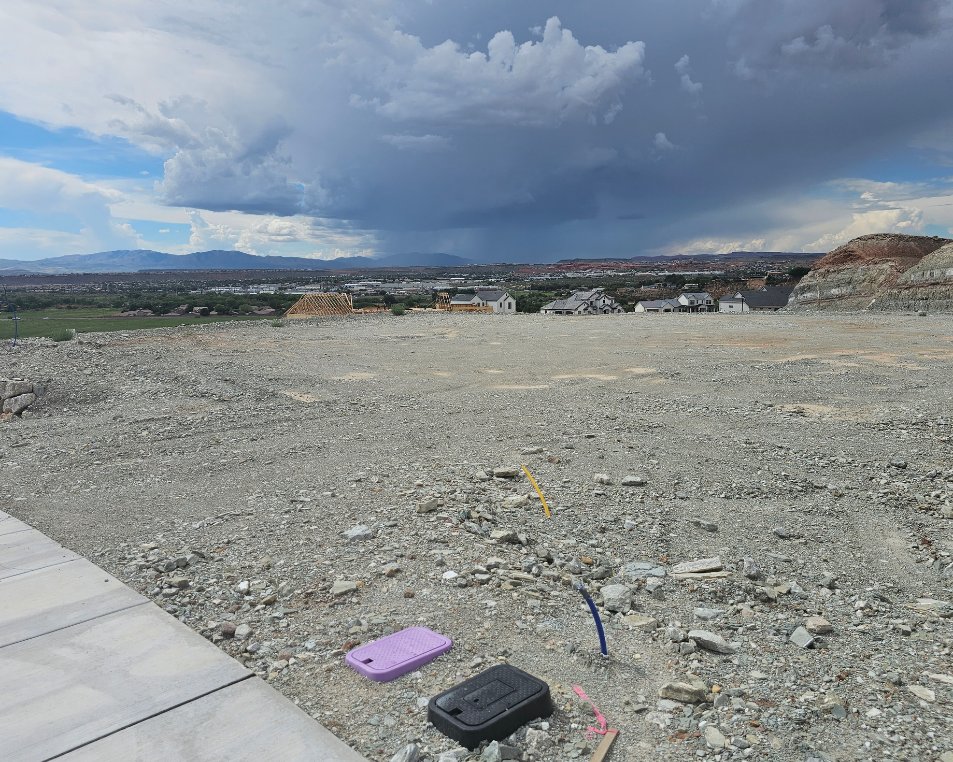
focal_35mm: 25
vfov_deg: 56.8
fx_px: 705
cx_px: 496
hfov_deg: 68.1
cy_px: 383
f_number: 1.7
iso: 12
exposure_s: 1/1700
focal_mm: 6.3
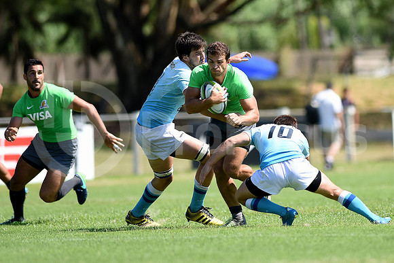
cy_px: 132
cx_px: 197
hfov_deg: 6.9
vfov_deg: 4.6
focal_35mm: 300
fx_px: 3284
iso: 200
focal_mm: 300
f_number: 2.8
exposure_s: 1/2000
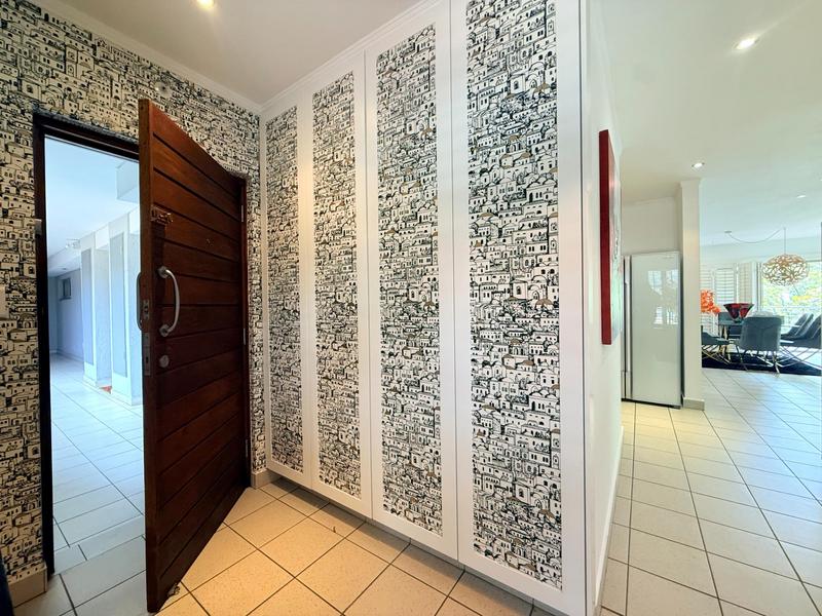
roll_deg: +0.9
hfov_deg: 102.1
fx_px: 332
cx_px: 411
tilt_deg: -0.3
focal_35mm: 14
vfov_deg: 85.7
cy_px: 308
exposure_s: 1/50
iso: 200
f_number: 2.2
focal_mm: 2.22
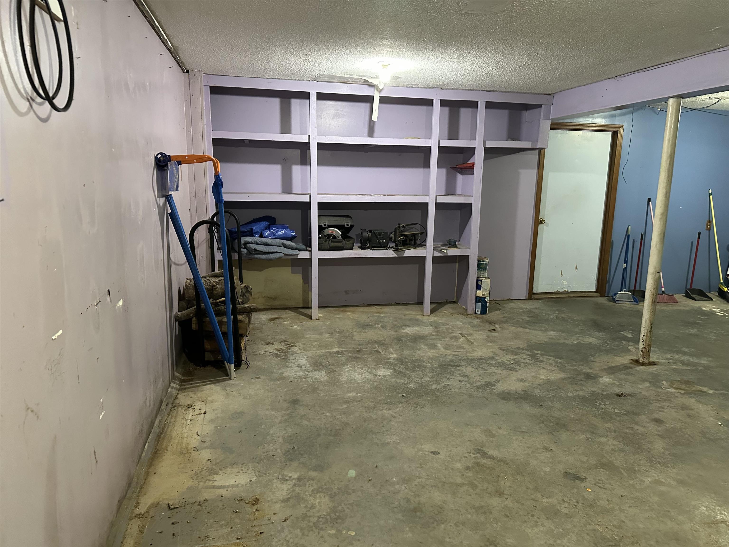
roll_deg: -1.3
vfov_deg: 56.8
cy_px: 274
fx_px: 505
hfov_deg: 71.6
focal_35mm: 24
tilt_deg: -9.1
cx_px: 364
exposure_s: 1/60
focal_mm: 6.86
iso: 800
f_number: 1.78
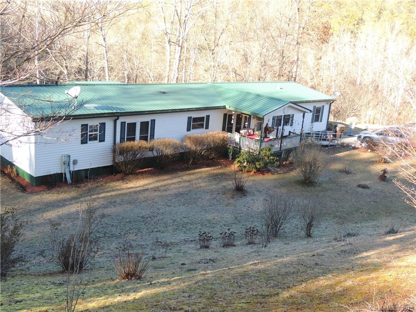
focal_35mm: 40
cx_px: 208
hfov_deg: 46.8
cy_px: 156
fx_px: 481
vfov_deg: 36.0
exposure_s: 1/100
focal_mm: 7.1
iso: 100
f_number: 3.3
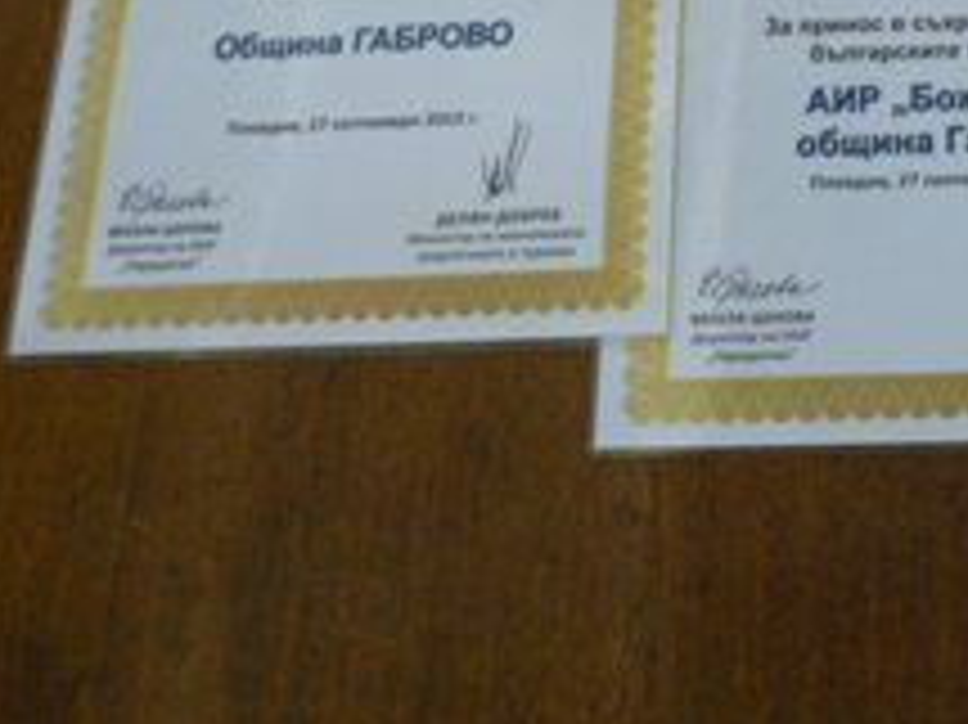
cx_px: 973
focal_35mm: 75
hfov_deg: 24.8
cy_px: 58
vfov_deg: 19.2
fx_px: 2096
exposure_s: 1/8
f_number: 2.8
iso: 200
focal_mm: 6
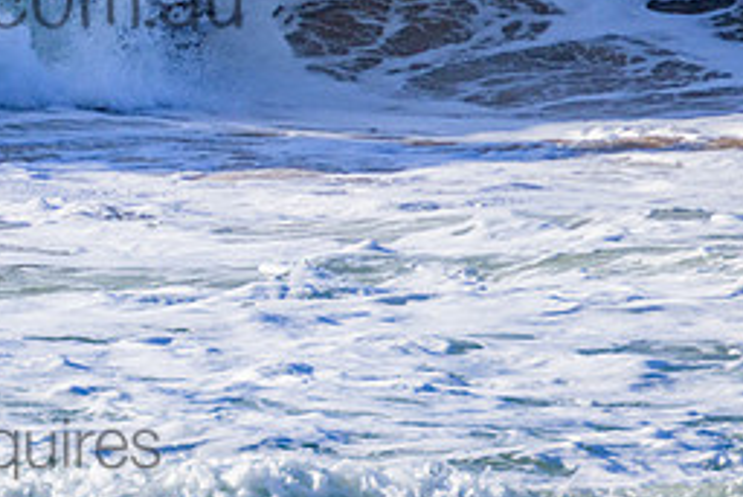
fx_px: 37479
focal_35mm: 1815
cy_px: -39
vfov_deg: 0.8
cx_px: -64
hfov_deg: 1.1
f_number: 11
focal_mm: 800
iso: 1250
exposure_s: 1/2000
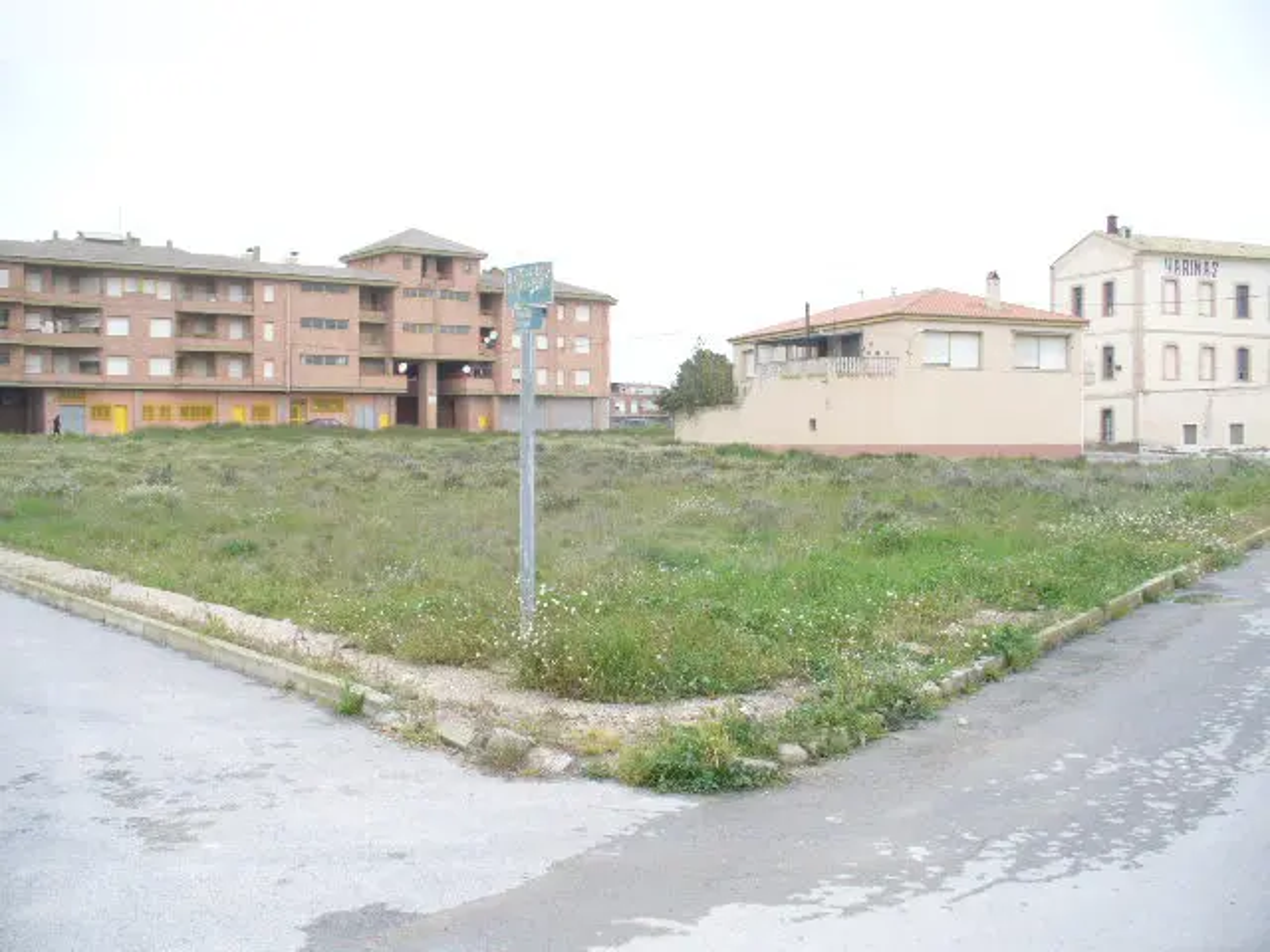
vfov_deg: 38.7
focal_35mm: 37
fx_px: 1357
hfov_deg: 50.1
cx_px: 635
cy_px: 476
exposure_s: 1/125
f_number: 2.8
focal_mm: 6.1
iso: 80
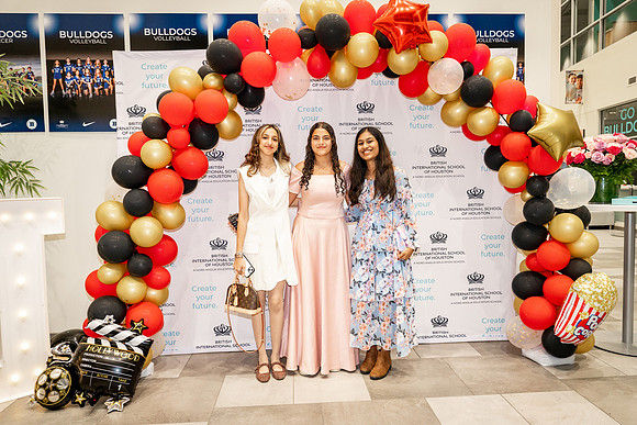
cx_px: 318
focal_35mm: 27
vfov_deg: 48.0
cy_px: 212
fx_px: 478
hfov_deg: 67.4
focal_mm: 27
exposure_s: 1/100
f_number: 4
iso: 1250
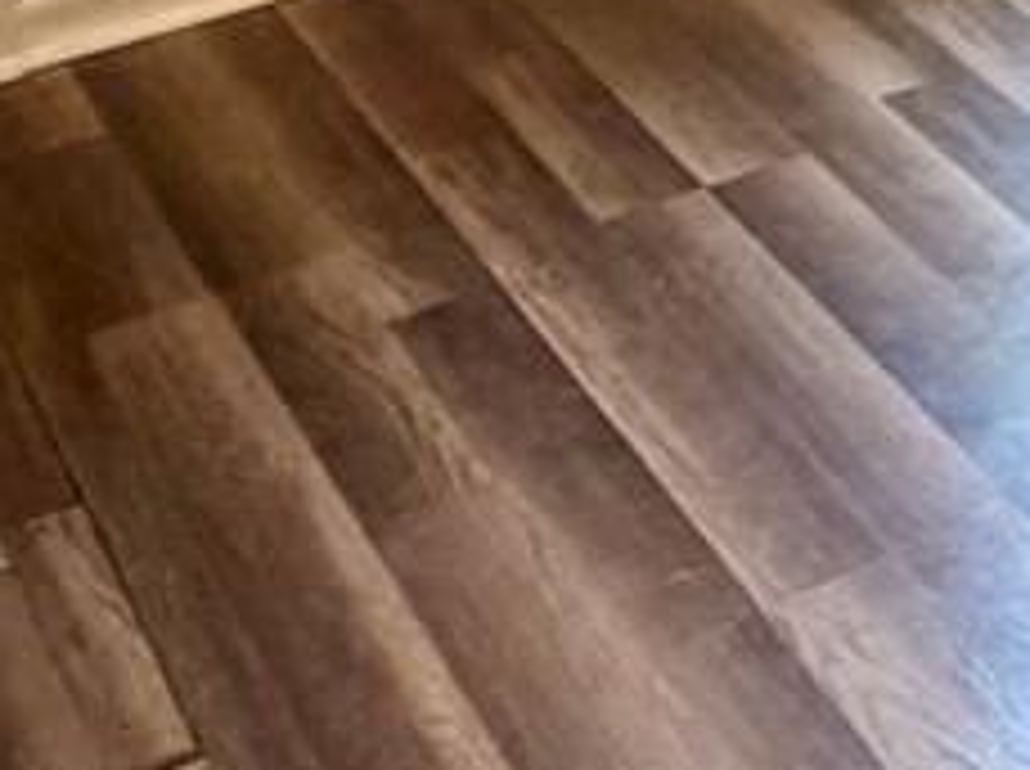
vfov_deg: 12.7
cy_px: -892
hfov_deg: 17.0
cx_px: 1786
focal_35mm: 98
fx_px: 2911
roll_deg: -0.9
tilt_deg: -6.3
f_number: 2.2
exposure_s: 1/60
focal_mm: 2.22
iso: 200
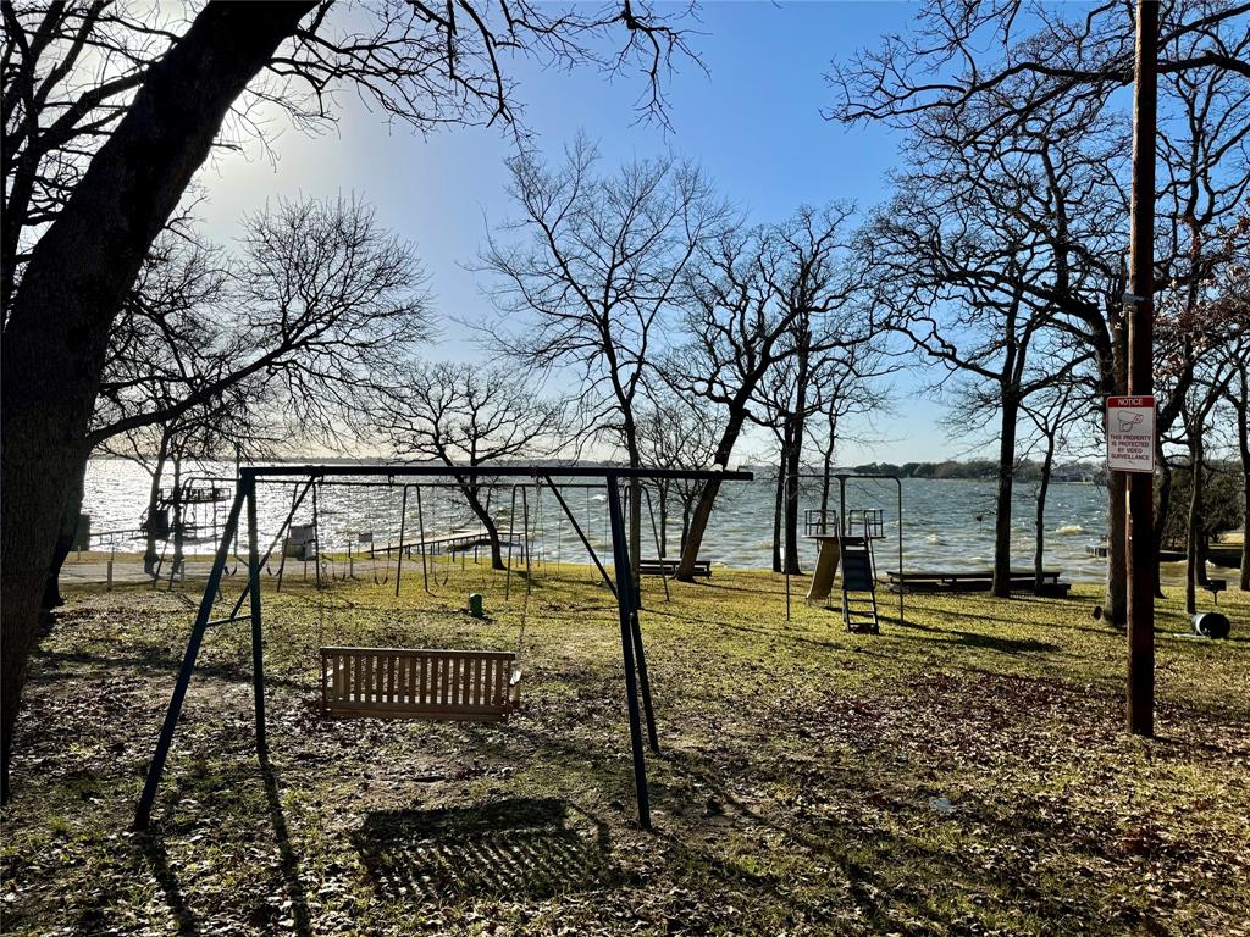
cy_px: 468
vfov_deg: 56.8
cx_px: 625
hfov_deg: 71.6
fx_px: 867
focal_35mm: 24
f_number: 1.78
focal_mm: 6.86
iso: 80
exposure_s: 1/7937
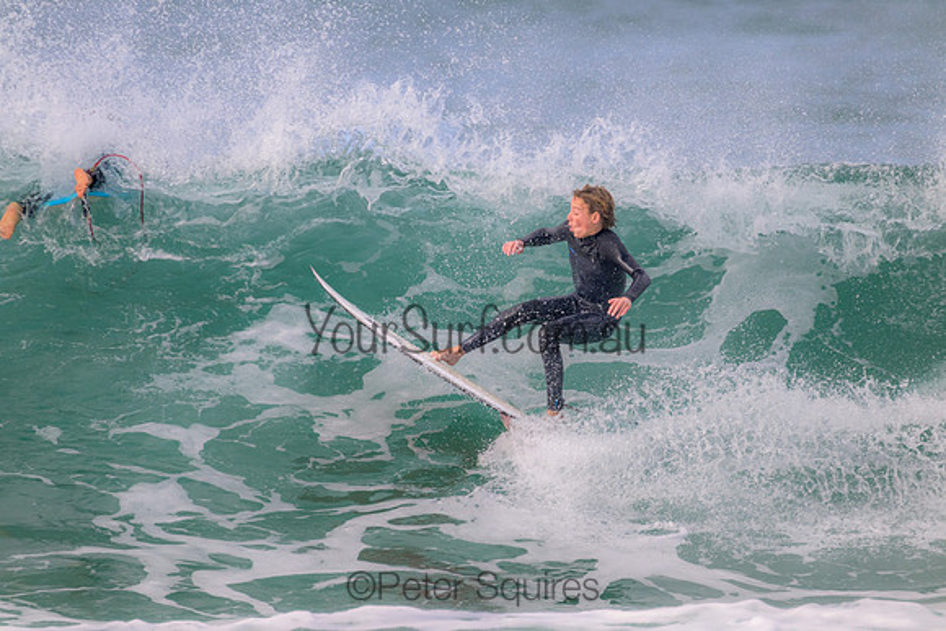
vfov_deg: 1.7
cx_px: 473
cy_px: 316
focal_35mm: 800
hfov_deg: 2.6
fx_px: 21026
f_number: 11
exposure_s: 1/1250
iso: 1400
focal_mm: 800
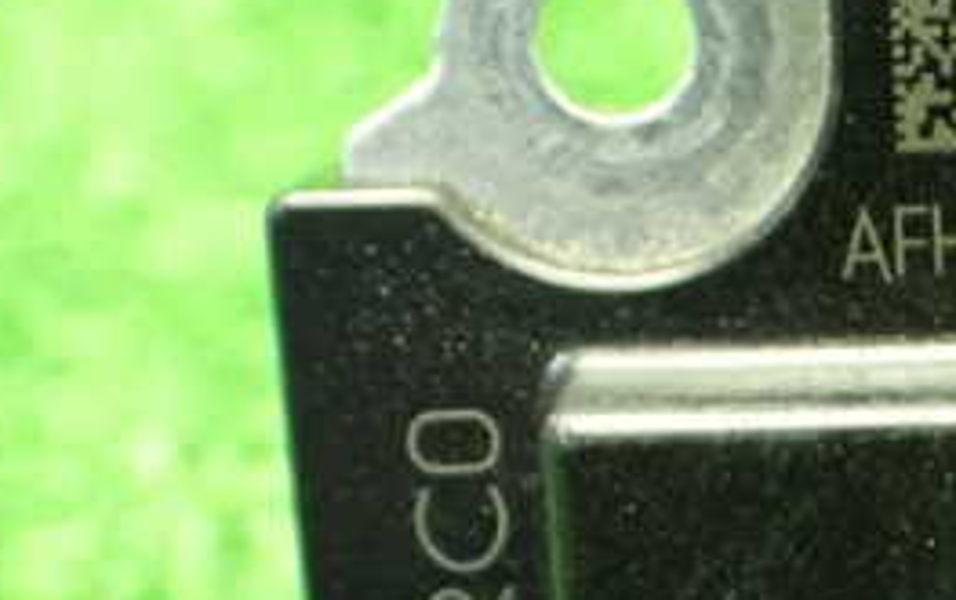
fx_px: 2582
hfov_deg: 20.3
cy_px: 564
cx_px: 978
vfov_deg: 13.1
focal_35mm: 99
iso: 1250
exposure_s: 1/40
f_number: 2.8
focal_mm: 7.31
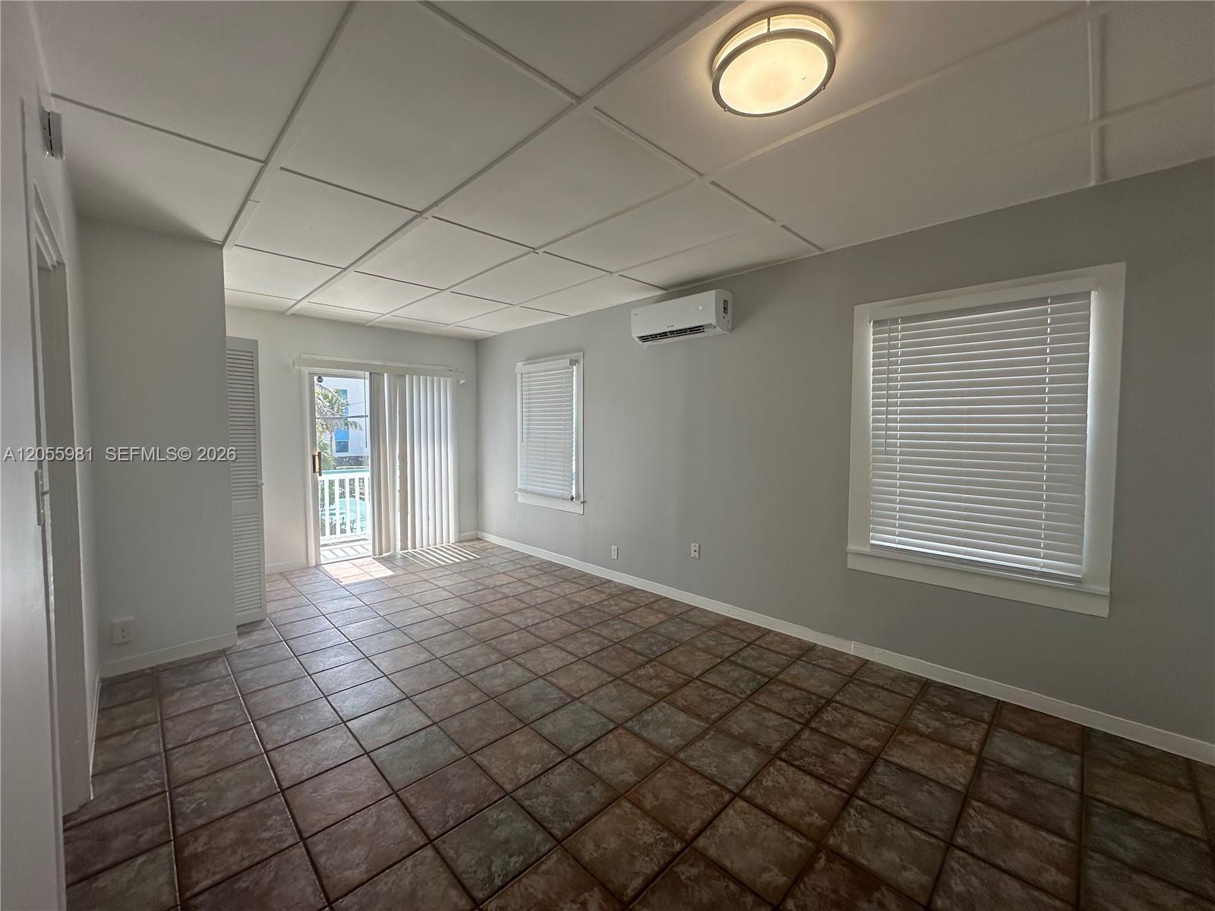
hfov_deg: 102.1
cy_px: 456
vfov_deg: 85.7
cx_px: 608
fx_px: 491
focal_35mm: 14
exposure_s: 1/334
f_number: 2.2
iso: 40
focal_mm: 2.22
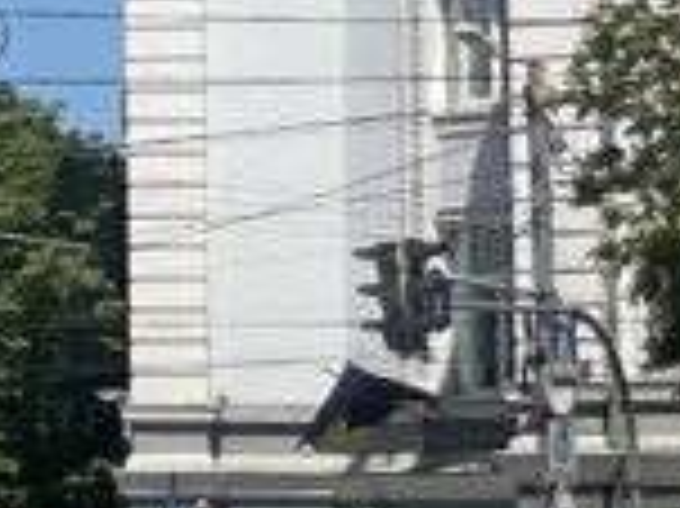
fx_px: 6929
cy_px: -76
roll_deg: -1.0
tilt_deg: +8.0
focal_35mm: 353
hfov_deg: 5.2
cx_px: -1558
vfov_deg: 4.2
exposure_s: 1/3425
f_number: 2
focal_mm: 6
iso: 32
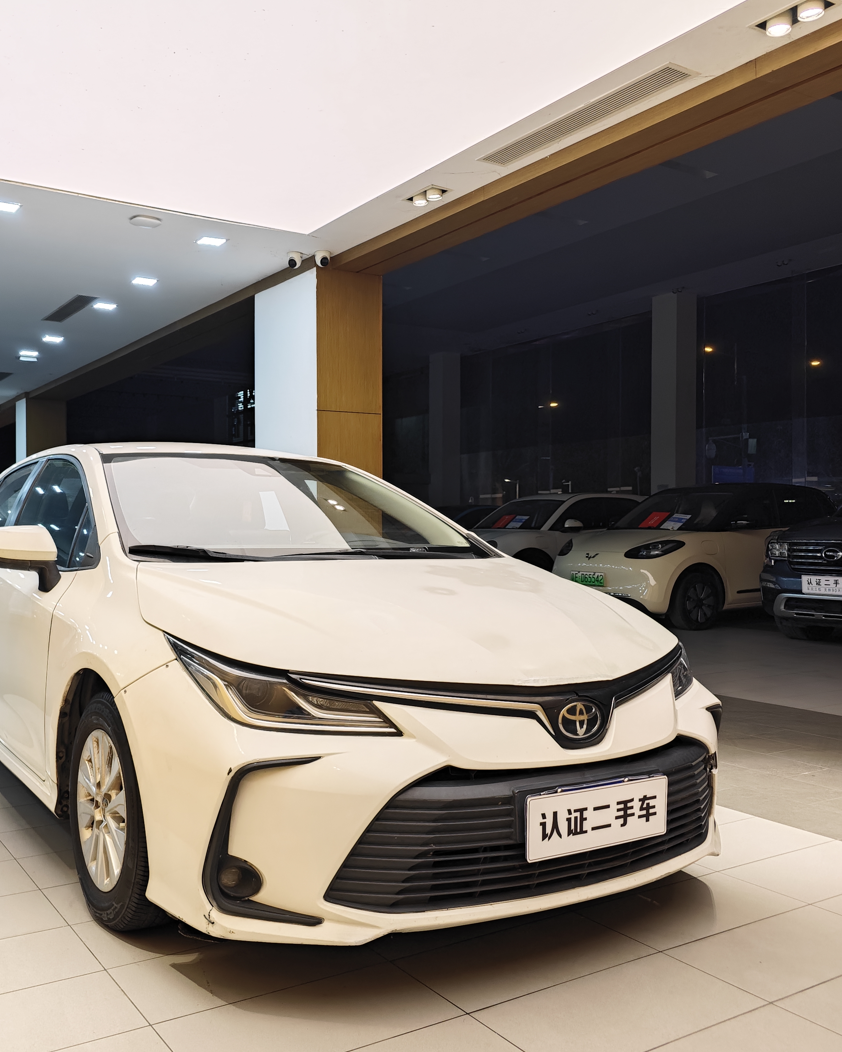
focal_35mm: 31
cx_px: 322
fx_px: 966
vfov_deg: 57.2
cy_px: 537
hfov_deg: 46.7
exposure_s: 1/98.6
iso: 400
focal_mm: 8.7
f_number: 1.9
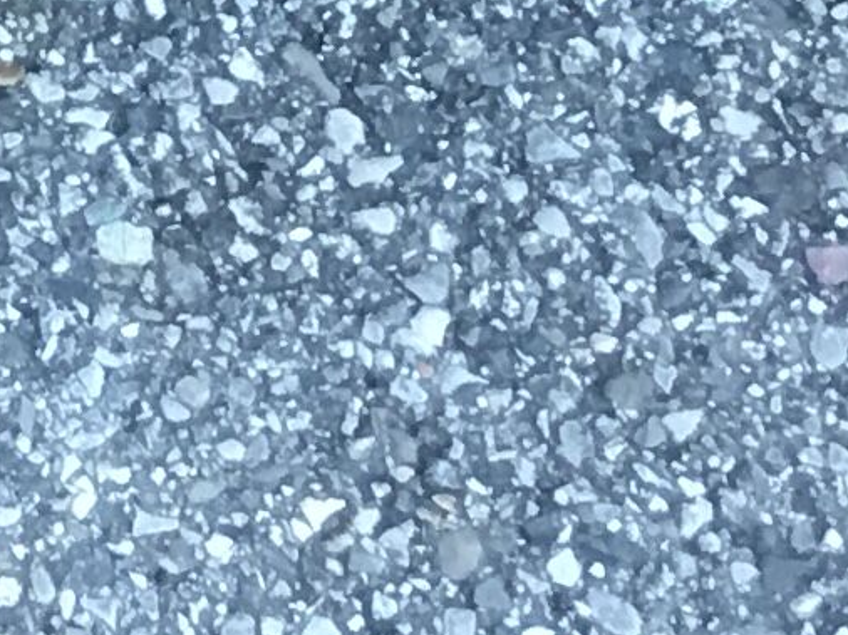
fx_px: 4897
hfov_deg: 9.0
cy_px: -1312
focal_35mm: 200
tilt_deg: -56.4
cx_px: -1093
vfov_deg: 6.7
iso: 80
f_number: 2.4
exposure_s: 1/33
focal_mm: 3.3
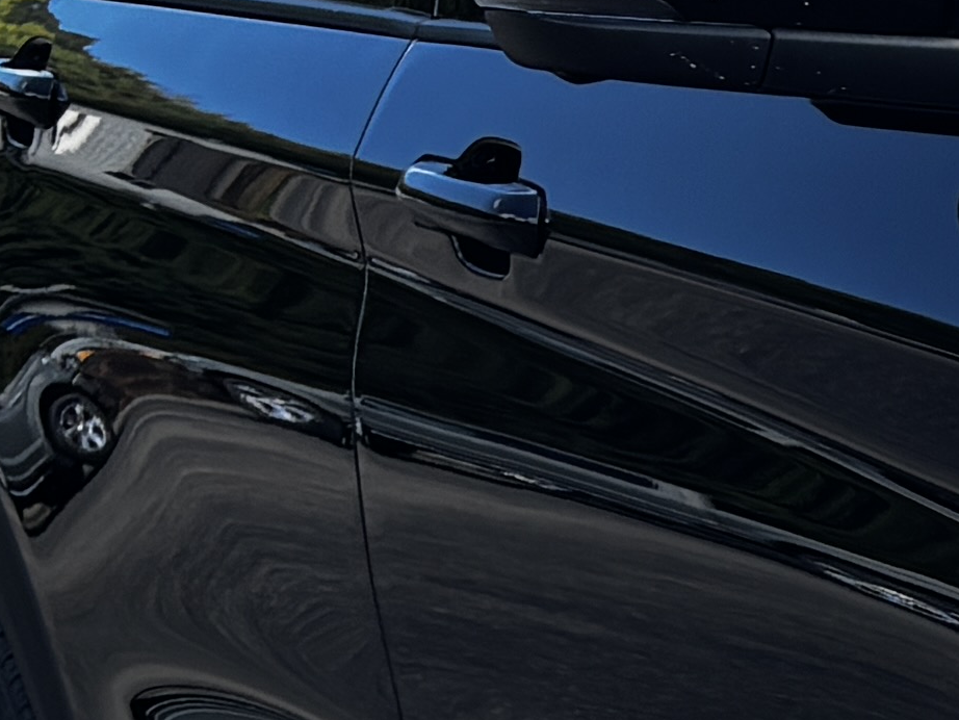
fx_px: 4461
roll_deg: +1.5
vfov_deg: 9.0
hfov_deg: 10.4
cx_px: 2411
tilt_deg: -13.0
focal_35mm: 161
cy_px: 1089
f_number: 1.6
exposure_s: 1/675
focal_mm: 5.96
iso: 50
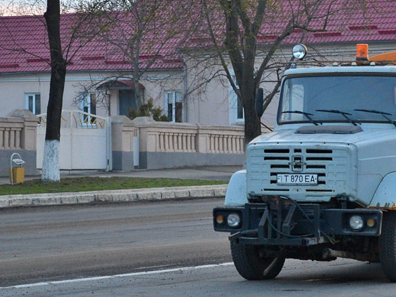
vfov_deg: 9.7
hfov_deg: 12.8
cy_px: 61
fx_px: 1750
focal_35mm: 153
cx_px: 389
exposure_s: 1/200
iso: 500
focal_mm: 52
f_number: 5
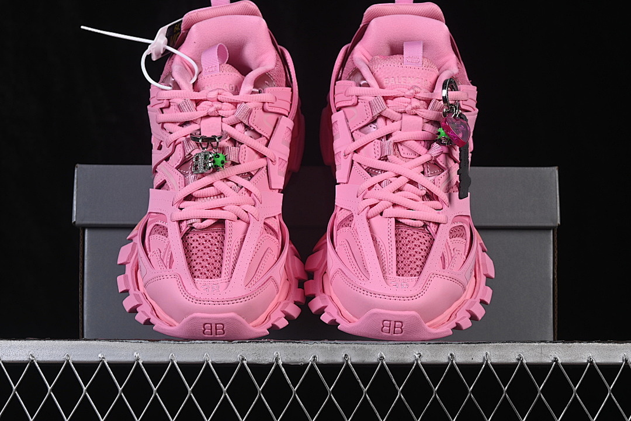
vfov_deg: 18.2
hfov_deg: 27.0
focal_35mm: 75
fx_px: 1314
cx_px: 316
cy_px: 210
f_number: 8
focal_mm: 50
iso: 160
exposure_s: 1/80
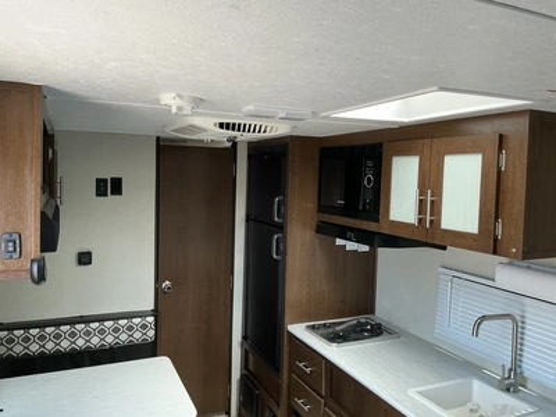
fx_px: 450
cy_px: 208
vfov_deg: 49.7
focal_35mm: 28
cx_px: 278
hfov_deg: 63.4
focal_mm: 3
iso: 40
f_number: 1.8
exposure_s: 1/122
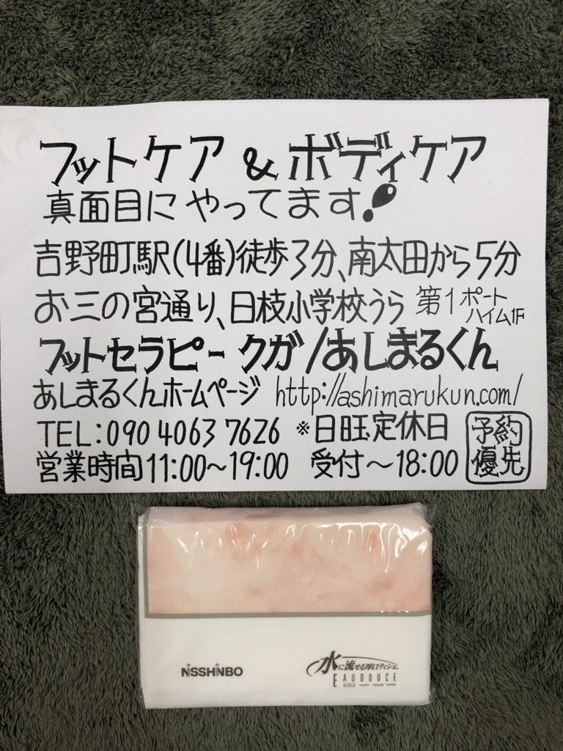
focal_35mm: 28
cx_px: 282
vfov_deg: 63.4
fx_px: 607
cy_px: 376
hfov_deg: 49.7
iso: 25
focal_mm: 3.99
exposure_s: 1/50
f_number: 1.8
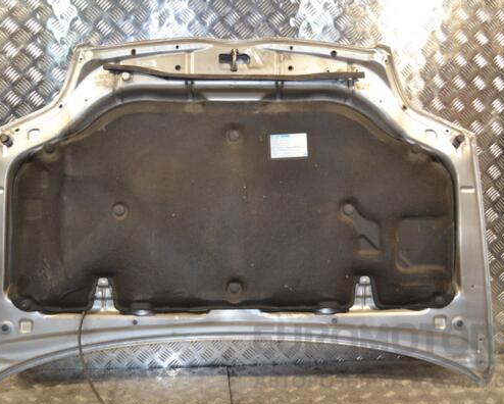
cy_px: 203
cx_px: 235
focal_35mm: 41
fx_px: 612
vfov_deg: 36.5
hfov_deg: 44.7
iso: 400
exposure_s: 1/100
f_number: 4
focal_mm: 24
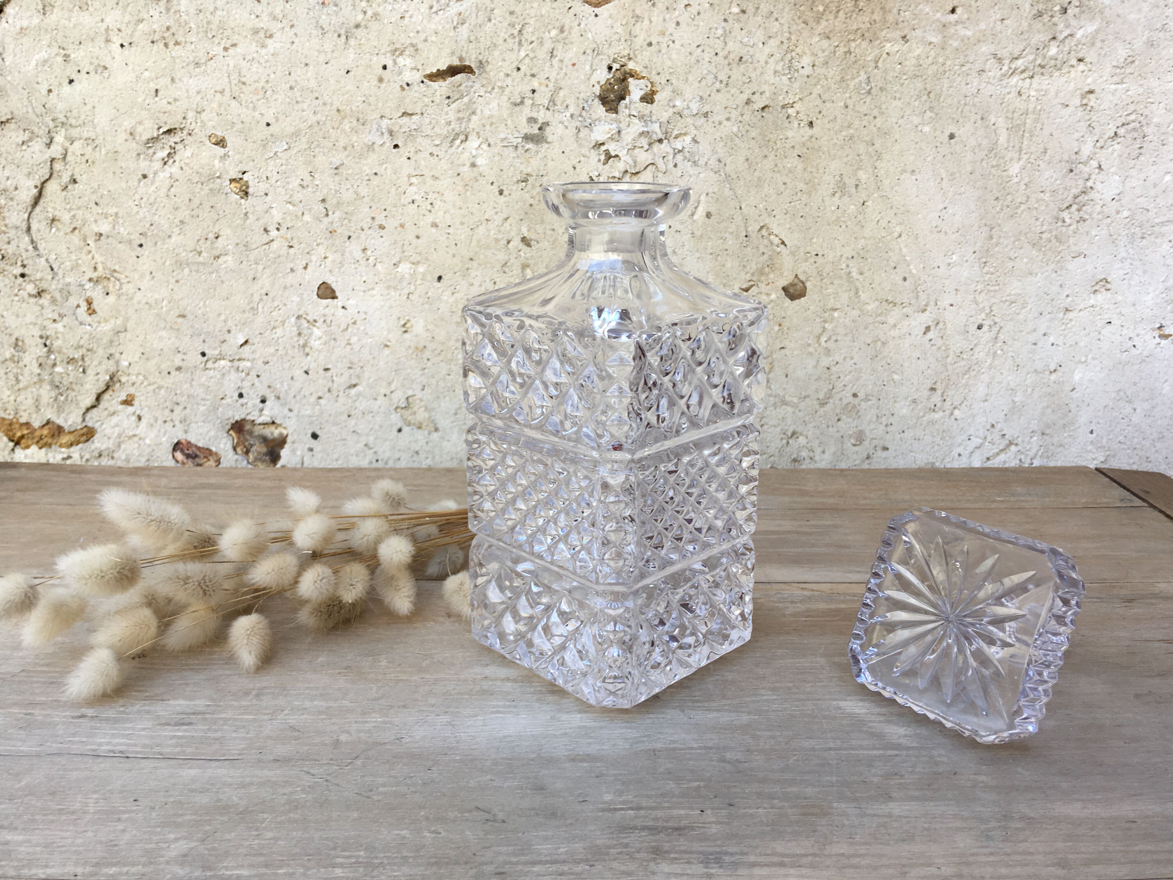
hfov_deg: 61.7
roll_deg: +0.1
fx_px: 983
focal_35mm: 29
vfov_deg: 48.2
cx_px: 586
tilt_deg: -15.2
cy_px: 440
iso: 25
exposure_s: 1/113
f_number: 2.2
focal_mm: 4.15
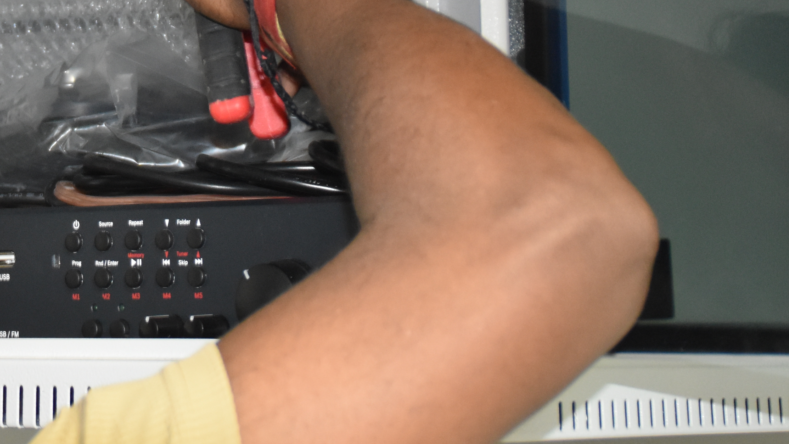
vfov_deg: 9.4
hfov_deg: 16.6
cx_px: 38
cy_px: -131
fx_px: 2661
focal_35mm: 127
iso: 1600
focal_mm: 35
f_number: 4.2
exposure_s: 1/60
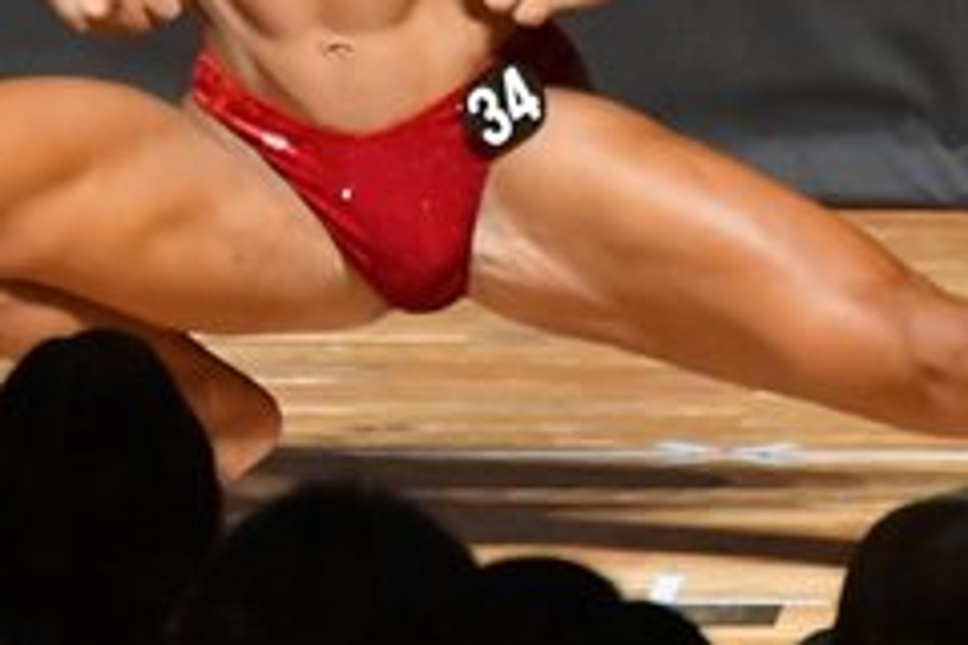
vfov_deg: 1.2
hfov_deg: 1.9
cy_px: 36
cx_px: 530
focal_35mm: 1113
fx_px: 29925
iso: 12800
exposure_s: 1/400
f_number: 5.6
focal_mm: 230
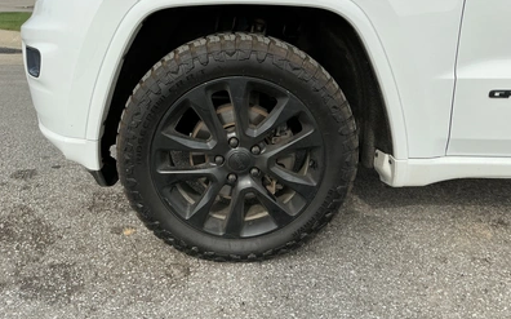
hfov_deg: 62.9
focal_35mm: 30
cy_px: 149
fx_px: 418
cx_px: 254
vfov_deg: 41.8
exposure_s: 1/1912
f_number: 1.8
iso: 25
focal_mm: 3
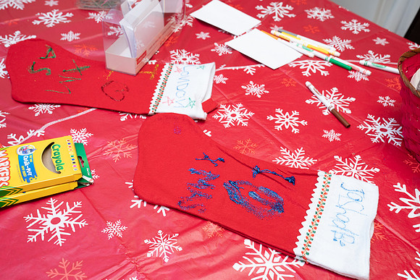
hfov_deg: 46.4
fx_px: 490
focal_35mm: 42
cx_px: 210
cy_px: 140
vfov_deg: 31.9
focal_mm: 42
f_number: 7.1
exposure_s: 1/30
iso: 640
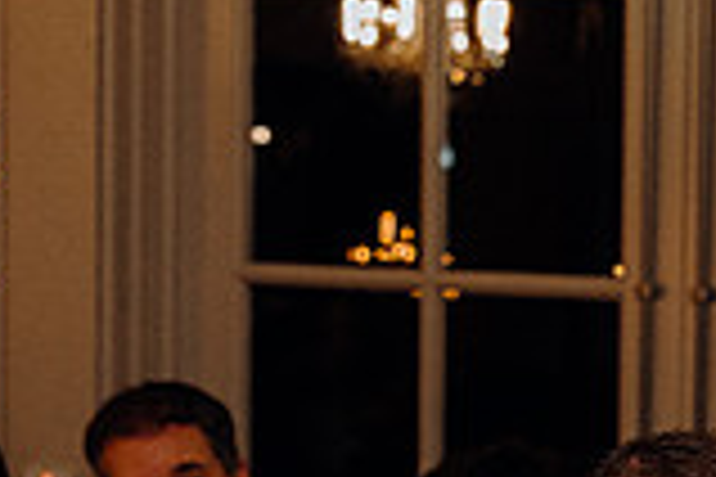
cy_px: 668
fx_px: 3619
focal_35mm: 182
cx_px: 1243
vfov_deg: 7.4
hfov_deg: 10.7
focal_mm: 50
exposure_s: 1/160
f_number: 3.5
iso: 2500
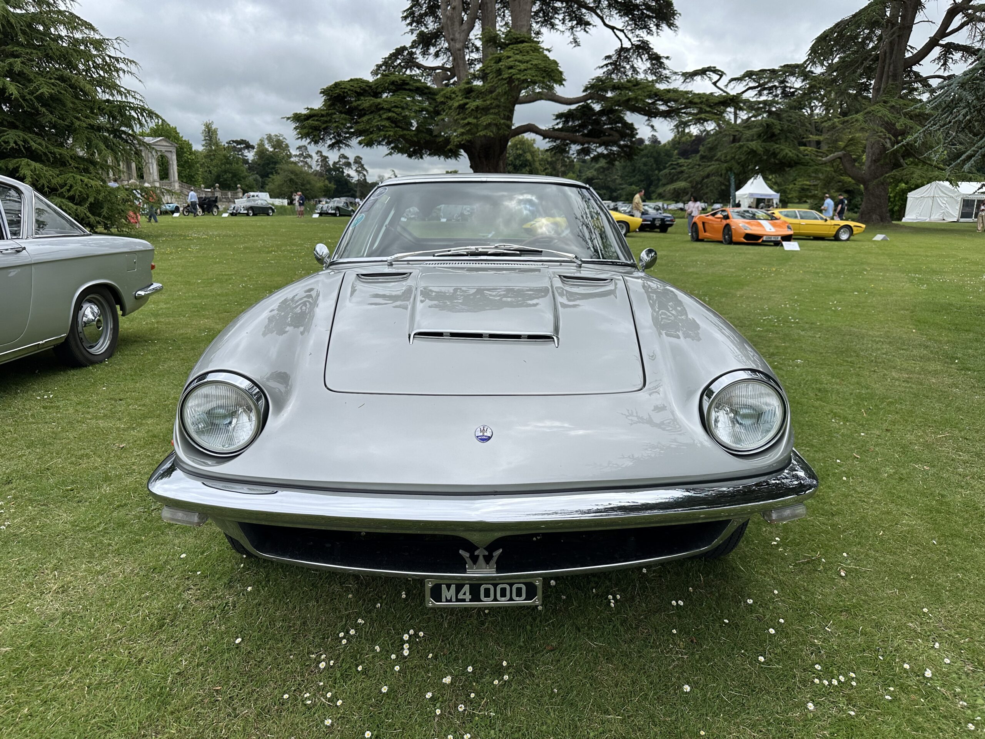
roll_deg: -0.4
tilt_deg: -13.2
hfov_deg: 71.6
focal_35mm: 24
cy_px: 370
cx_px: 492
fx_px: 683
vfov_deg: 56.8
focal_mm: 6.86
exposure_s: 1/4762
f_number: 1.78
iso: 80
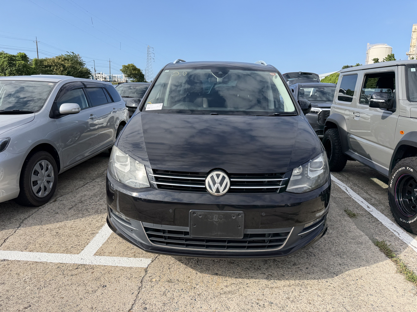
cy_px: 156
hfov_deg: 71.6
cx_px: 208
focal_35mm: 24
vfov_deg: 56.8
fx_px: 289
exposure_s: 1/2907
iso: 80
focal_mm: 6.76
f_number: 1.78
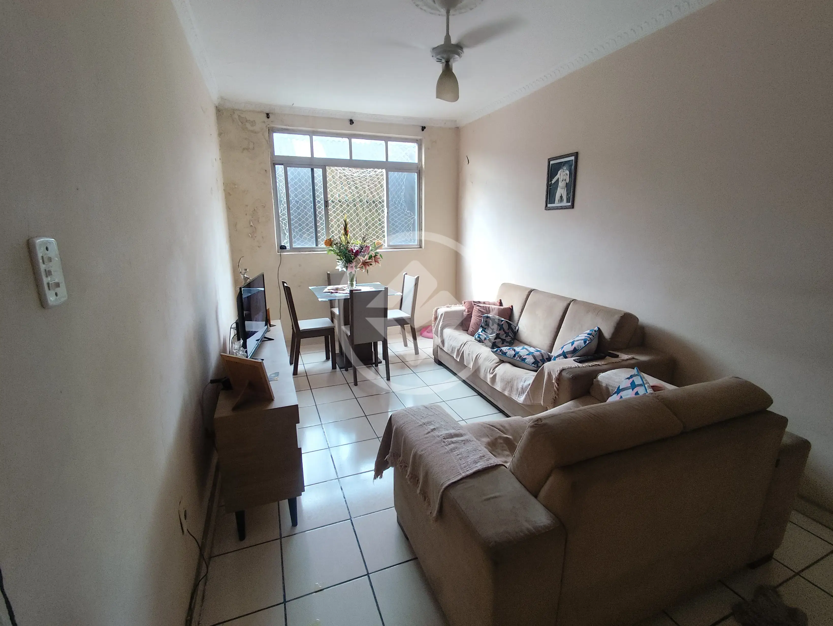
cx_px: 416
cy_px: 313
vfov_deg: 78.2
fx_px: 385
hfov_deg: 94.5
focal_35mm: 16
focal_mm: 1.65
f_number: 2.2
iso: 100
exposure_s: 1/60
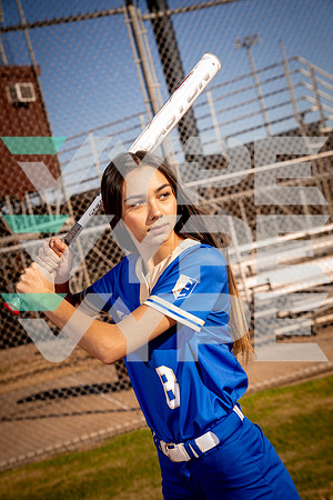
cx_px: 166
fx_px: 902
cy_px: 250
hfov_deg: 20.9
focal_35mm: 65
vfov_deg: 31.0
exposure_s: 1/250
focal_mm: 65
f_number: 5.6
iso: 100
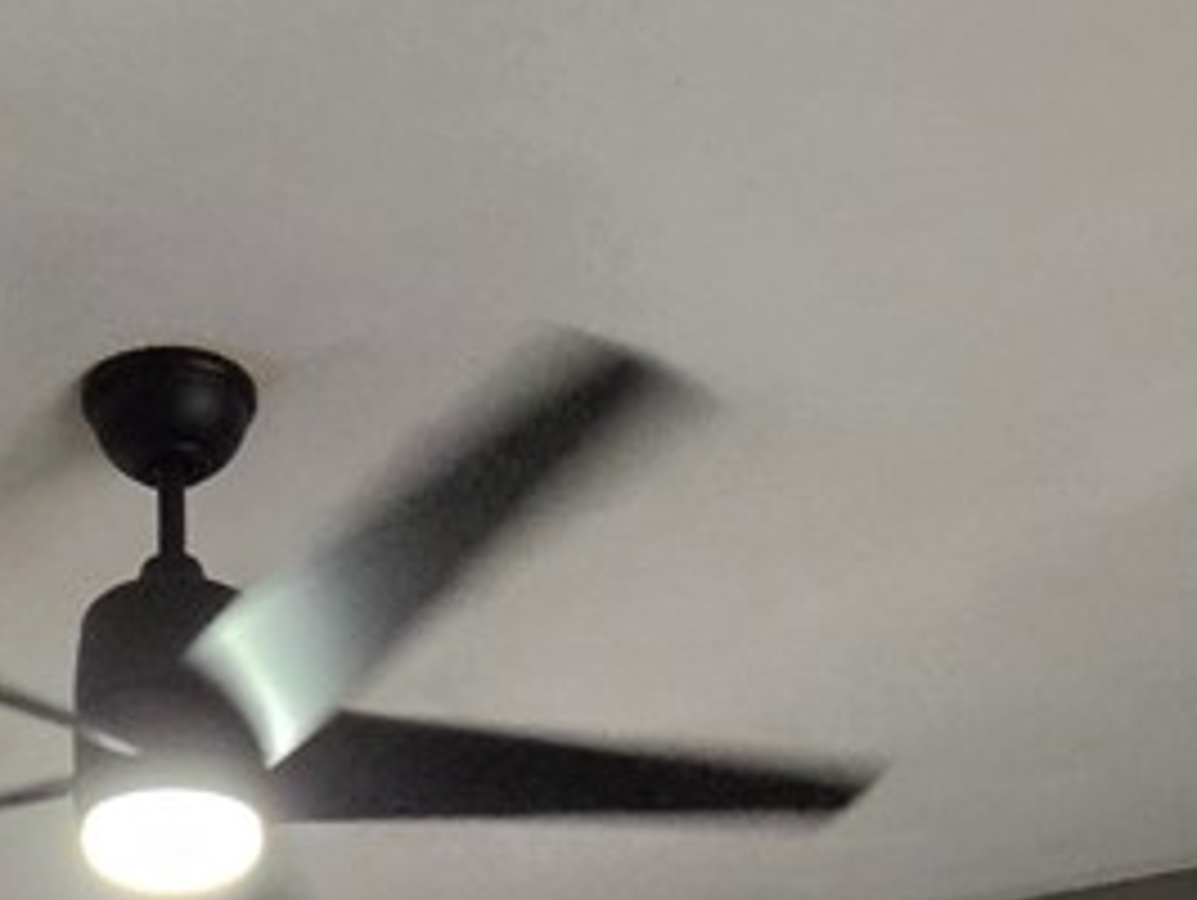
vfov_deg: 20.2
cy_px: 1647
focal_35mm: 50
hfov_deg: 36.3
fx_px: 1731
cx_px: 171
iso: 1000
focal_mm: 2.2
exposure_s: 1/60
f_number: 2.2
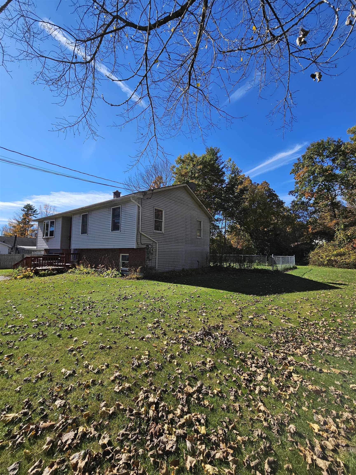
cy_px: 238
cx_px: 178
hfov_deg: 89.9
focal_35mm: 13
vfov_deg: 106.2
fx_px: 178
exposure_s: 1/1834
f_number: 2.2
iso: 50
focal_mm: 2.2
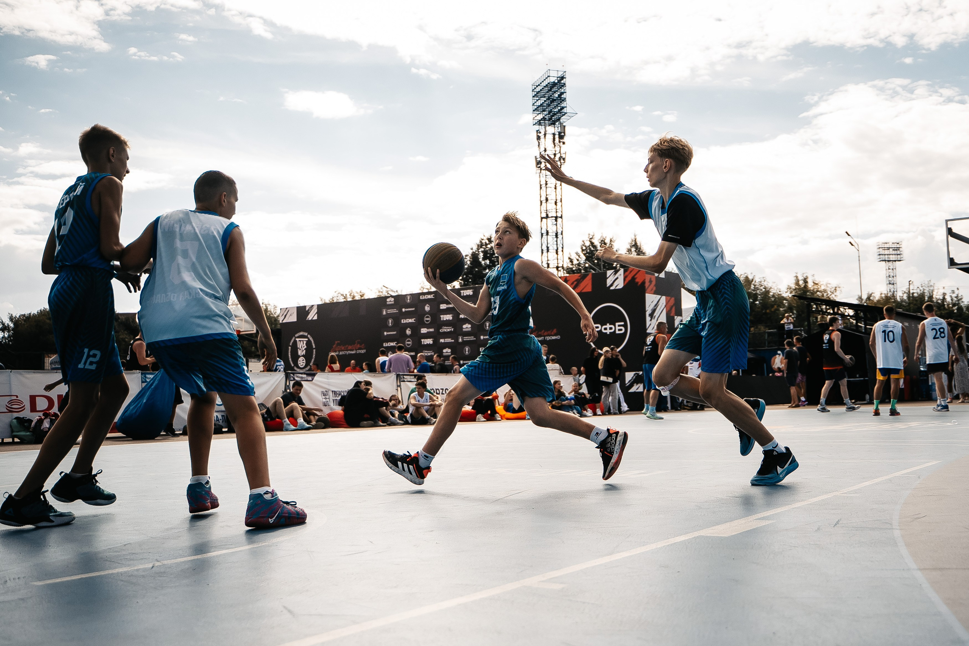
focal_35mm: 35
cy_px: 316
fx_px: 953
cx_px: 613
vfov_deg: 37.4
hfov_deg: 53.2
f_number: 2.8
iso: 400
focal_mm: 28
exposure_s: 1/8000
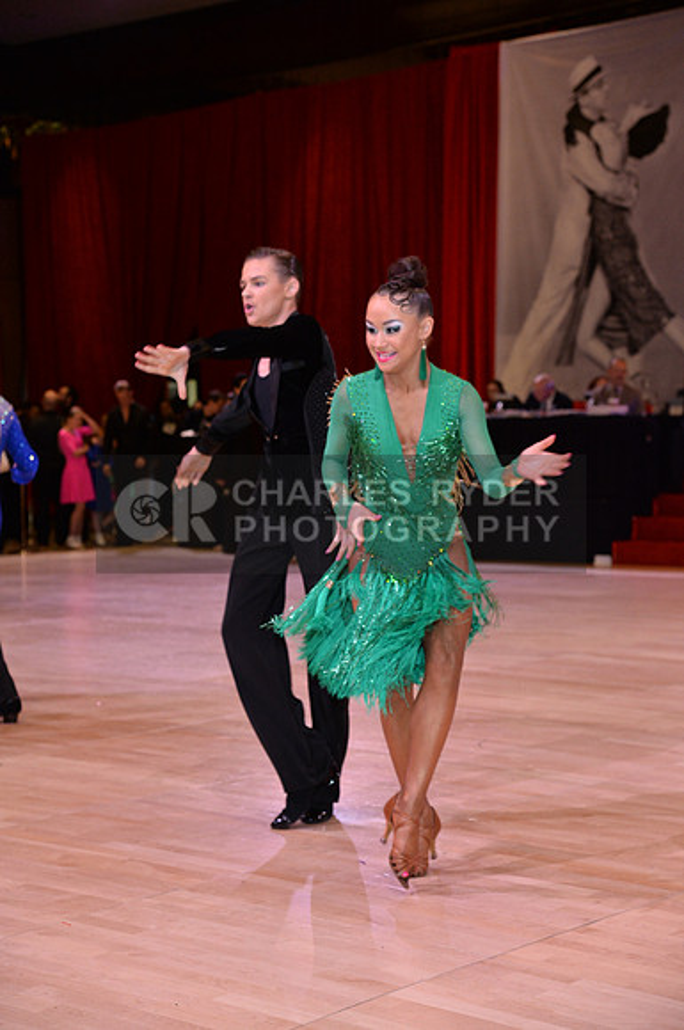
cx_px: 342
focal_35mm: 66
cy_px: 515
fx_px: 1886
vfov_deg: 30.6
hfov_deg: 20.6
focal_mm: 66
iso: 2000
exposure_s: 1/250
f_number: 5
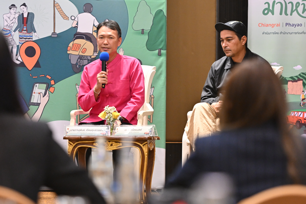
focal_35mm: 174
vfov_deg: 7.9
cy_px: 102
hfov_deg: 11.8
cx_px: 153
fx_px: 1479
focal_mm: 116
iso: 2500
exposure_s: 1/100
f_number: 2.8
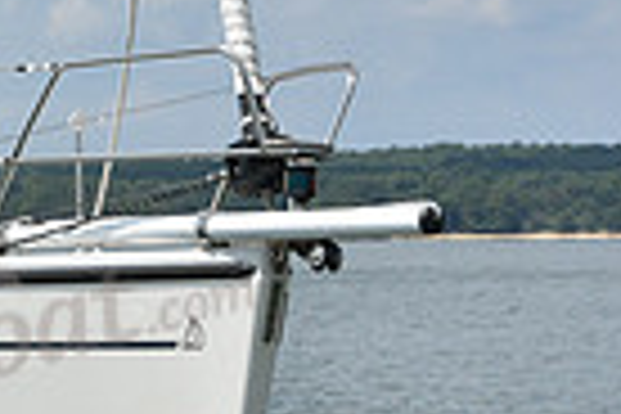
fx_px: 6503
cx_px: -608
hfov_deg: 5.4
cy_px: 187
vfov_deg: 3.6
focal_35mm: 377
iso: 320
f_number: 10
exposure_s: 1/1000
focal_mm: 90
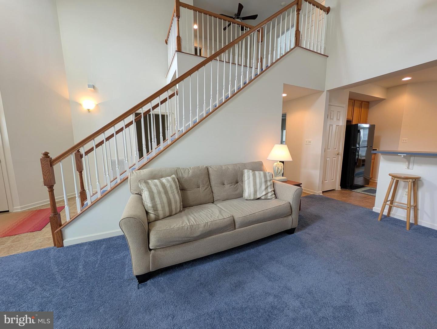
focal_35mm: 12
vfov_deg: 94.6
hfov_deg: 110.5
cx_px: 218
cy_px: 164
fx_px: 152
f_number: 1.95
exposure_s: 1/24
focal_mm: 2.23
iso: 54
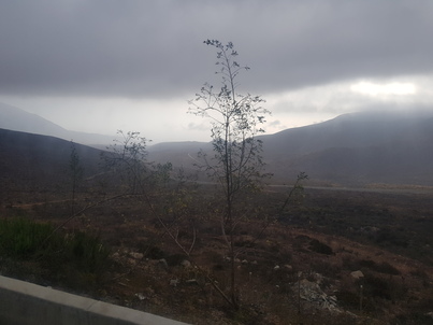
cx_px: 216
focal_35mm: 26
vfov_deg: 53.0
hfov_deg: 67.3
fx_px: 325
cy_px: 162
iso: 40
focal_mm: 4.2
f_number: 1.7
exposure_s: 1/1360
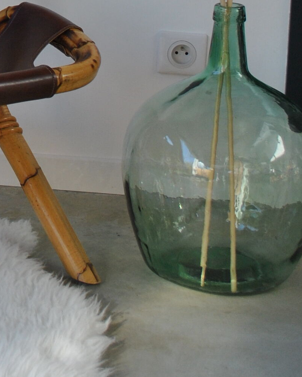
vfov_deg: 15.4
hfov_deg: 12.3
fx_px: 1342
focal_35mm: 120
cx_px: -131
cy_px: -88
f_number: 5.6
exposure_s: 1/125
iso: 200
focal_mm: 22
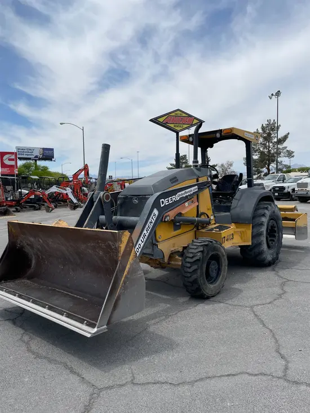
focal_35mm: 26
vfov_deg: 67.3
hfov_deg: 53.1
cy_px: 206
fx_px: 310
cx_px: 155
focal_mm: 4.2
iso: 50
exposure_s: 1/7813
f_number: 1.6
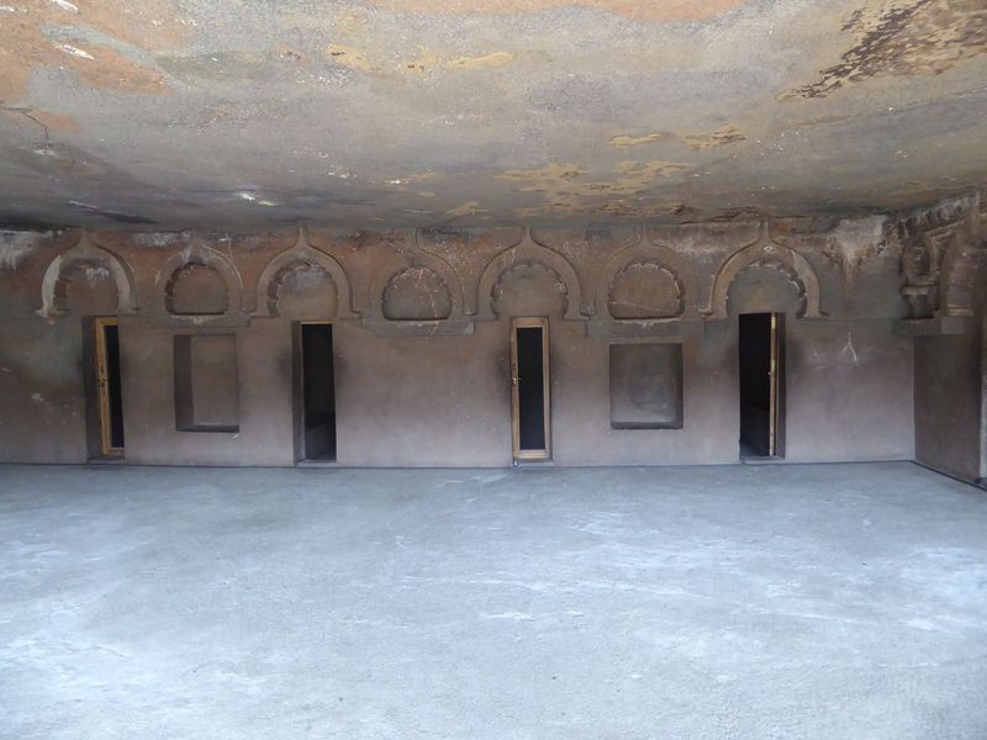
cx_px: 494
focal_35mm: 25
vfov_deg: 54.9
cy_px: 370
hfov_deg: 69.4
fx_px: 713
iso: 400
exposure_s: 1/60
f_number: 3.3
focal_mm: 4.3
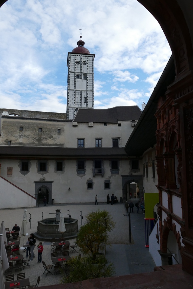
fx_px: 209
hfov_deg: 49.6
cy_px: 141
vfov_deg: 69.4
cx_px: 95
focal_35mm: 26
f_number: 5
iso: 500
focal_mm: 9.12
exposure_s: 1/1600
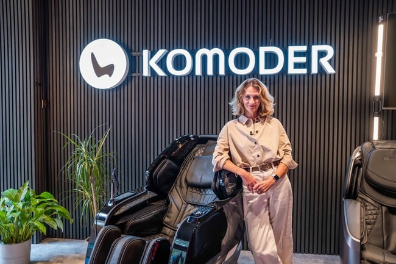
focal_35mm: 34
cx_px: 198
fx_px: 375
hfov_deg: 55.7
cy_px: 132
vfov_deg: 38.8
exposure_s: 1/100
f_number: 2.8
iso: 500
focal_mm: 34.1
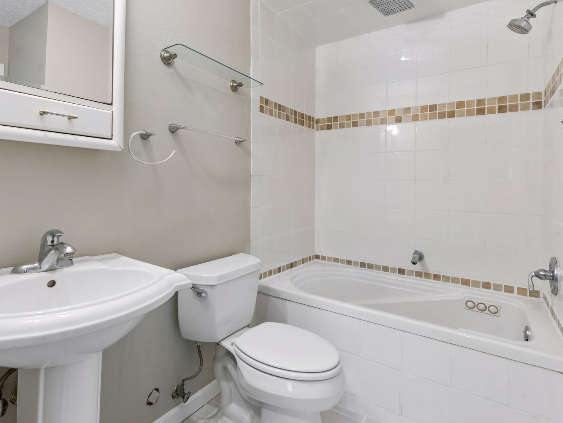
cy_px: 202
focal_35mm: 18
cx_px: 276
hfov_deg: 87.7
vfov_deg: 71.6
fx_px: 293
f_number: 9
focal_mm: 14
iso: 400
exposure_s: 1/15
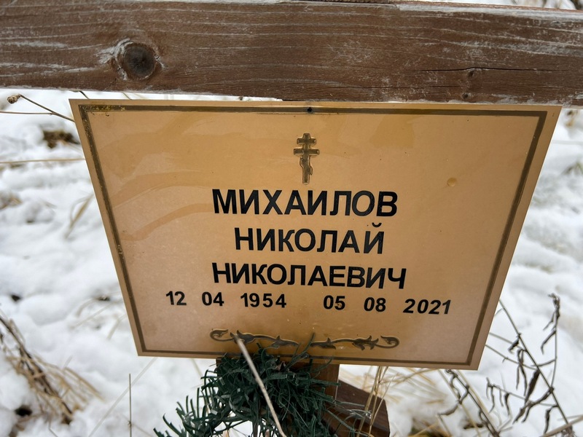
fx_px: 438
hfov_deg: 67.3
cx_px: 292
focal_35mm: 26
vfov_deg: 53.1
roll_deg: -1.5
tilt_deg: -39.7
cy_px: 218
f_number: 1.5
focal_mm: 5.7
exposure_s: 1/221
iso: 50
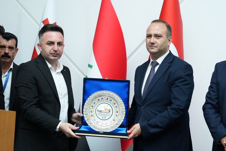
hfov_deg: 31.9
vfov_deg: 21.6
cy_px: 76
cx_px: 113
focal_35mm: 63
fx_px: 396
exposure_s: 1/125
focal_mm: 42
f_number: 4
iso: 1600
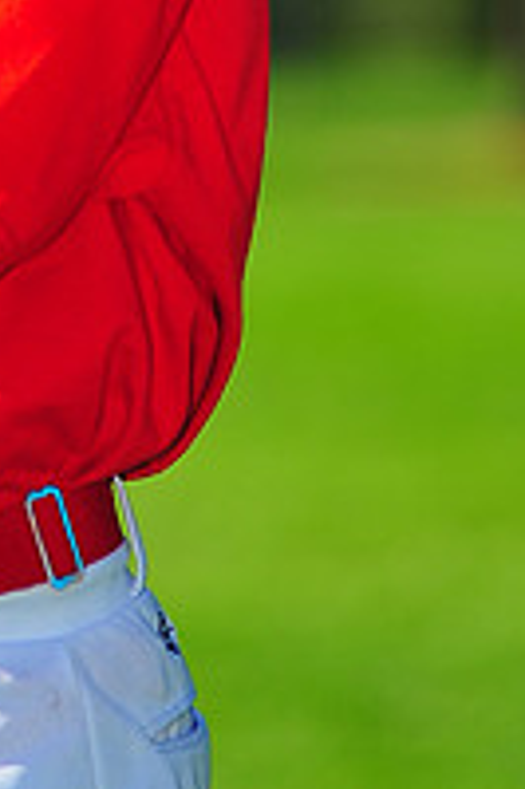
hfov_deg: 2.6
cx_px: -154
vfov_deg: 3.9
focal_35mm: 521
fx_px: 11416
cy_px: -343
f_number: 4
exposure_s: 1/1600
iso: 200
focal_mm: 180
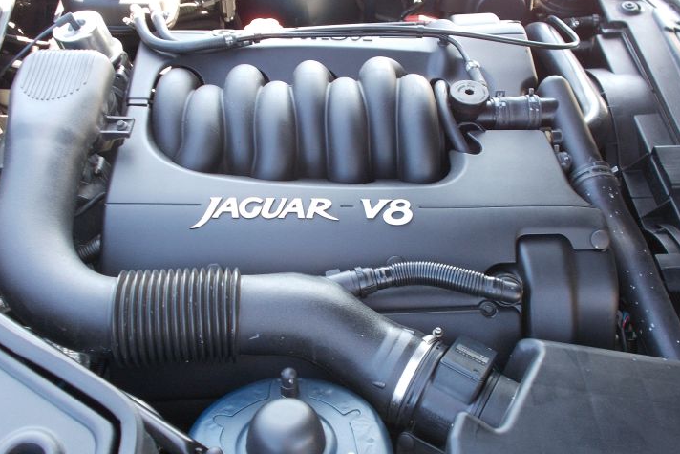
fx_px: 775
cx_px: 340
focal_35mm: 41
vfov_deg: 32.6
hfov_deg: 47.4
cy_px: 238
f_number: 3.9
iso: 140
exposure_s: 1/30
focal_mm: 6.9
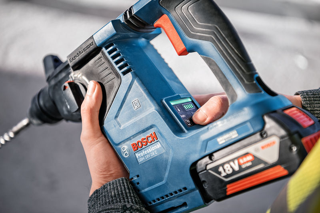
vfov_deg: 27.0
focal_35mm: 50
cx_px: 160
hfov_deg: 39.6
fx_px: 444
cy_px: 106
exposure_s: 1/200
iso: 320
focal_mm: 50
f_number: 2.8
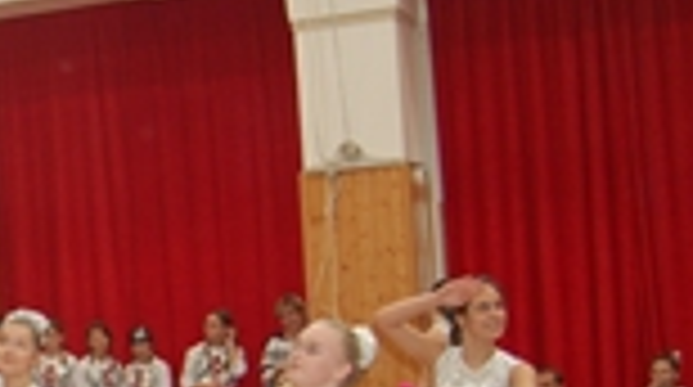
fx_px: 1688
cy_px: 364
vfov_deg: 13.0
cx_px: -302
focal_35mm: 92
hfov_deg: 20.4
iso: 400
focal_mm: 18
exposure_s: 1/60
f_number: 3.5
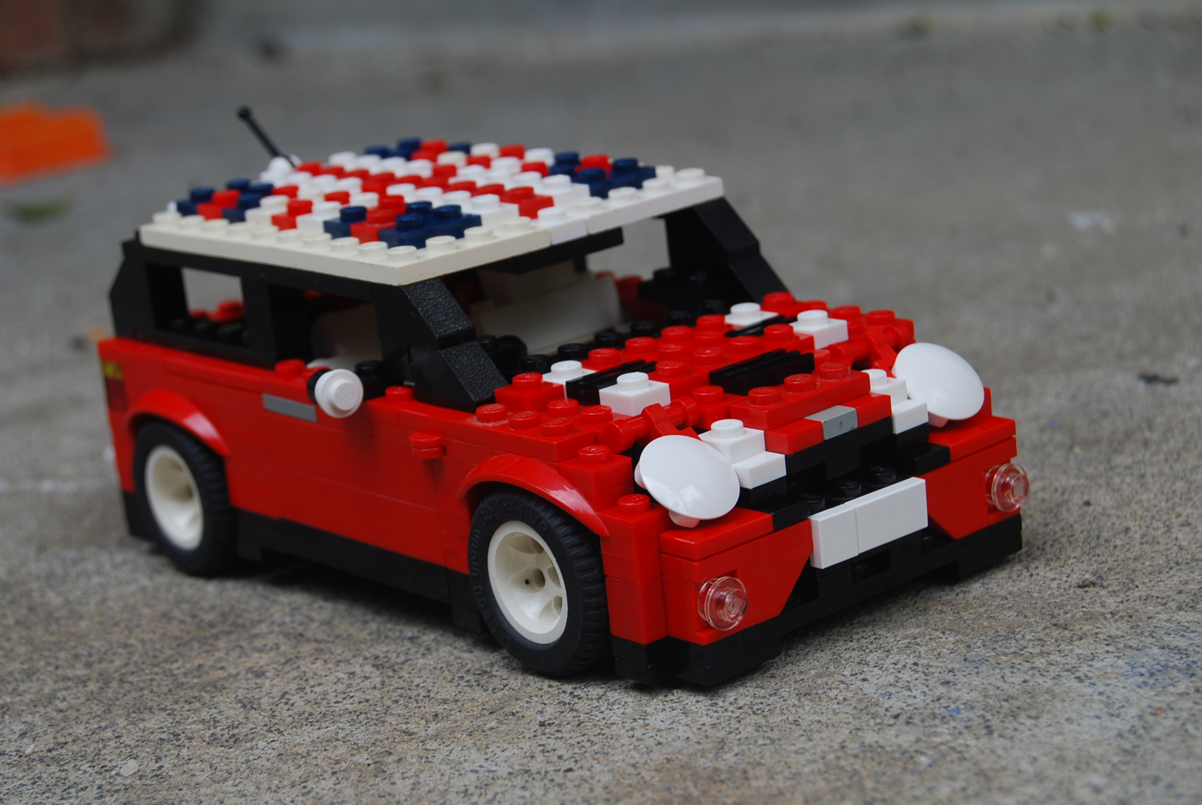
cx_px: 601
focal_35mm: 78
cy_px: 402
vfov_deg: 17.5
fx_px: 2607
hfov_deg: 26.0
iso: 110
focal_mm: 52
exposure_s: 1/60
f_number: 8
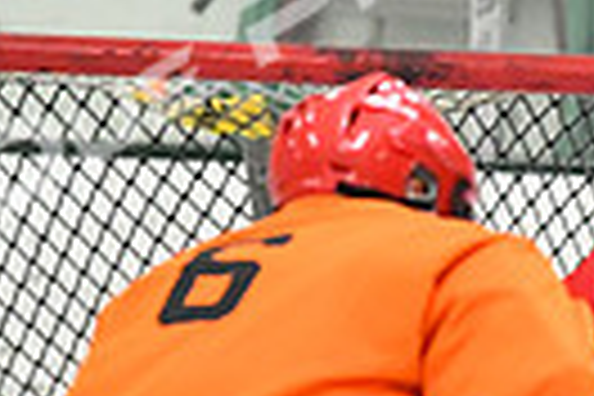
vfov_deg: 1.1
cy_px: 578
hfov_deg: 1.6
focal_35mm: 1254
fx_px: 20689
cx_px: 630
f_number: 2.8
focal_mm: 190
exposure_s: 1/1250
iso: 5000
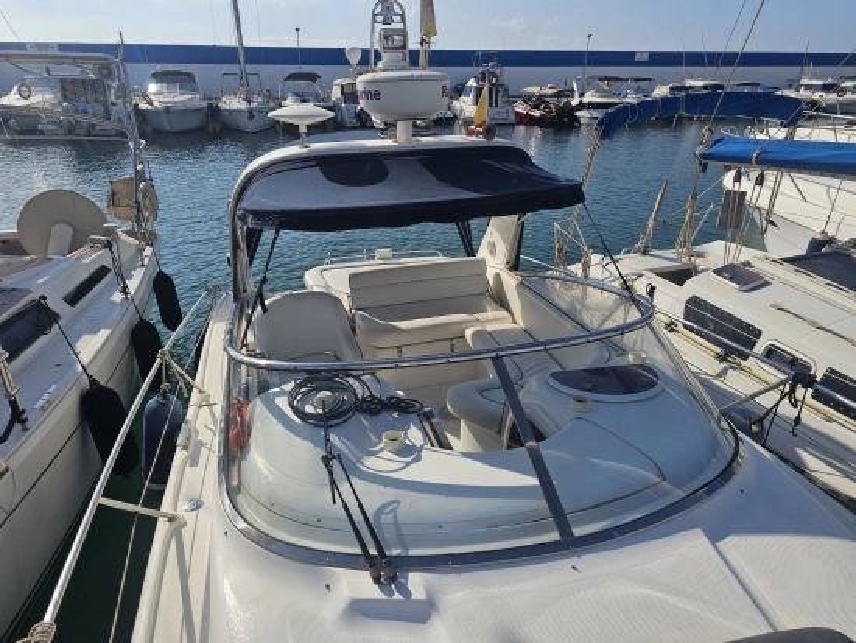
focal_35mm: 23
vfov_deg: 58.9
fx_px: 569
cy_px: 322
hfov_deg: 73.9
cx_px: 428
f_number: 1.7
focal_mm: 6.3
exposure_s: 1/1325
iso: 10
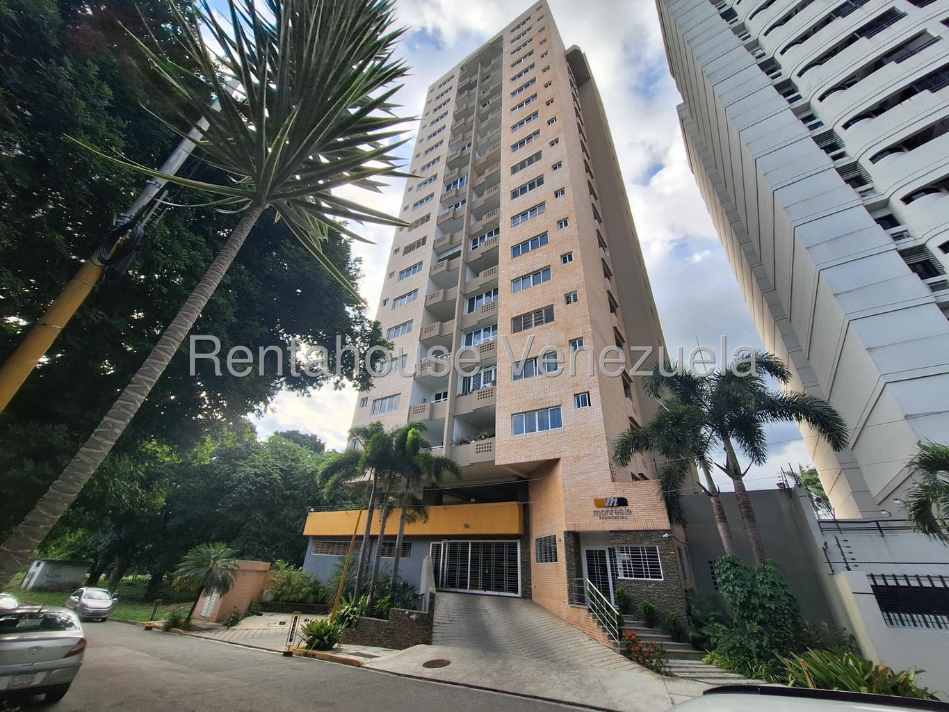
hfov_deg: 106.2
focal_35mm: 13
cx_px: 474
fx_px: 356
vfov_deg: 89.9
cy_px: 356
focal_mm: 1.74
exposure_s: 1/640
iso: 40
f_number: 2.2
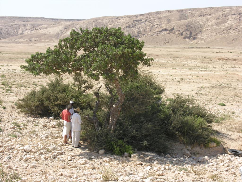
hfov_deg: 22.8
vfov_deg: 17.2
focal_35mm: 86
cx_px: 121
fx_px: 601
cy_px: 91
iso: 50
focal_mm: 21.8
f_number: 6.2
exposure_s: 1/156
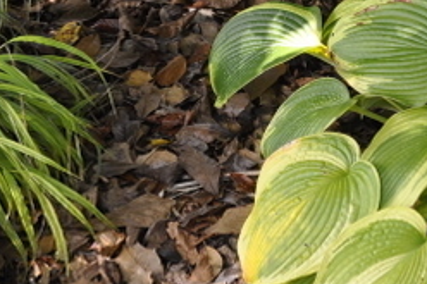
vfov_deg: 8.8
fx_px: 1837
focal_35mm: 155
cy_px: 55
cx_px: 604
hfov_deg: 12.7
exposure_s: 1/125
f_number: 5.6
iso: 360
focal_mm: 32
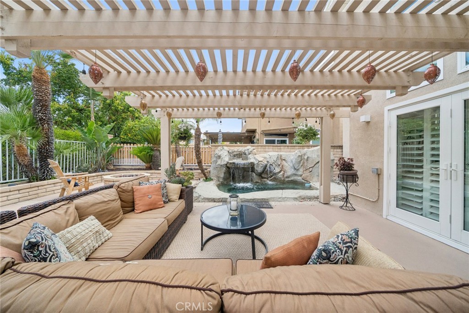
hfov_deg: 112.6
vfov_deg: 90.0
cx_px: 234
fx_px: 156
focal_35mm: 12
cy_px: 156
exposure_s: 1/2000
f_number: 8
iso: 2000
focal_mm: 12
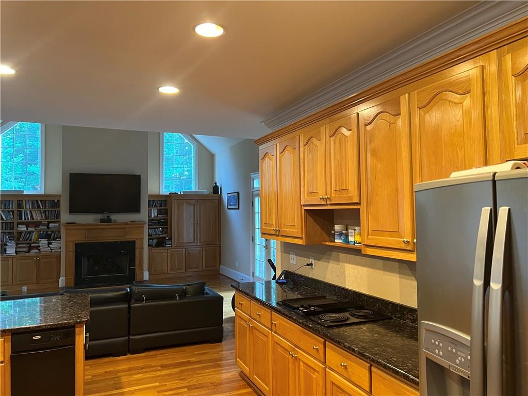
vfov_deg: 53.1
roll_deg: +1.0
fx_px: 397
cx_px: 264
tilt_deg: +2.9
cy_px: 198
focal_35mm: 26
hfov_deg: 67.3
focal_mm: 5.7
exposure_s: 1/60
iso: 320
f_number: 1.5
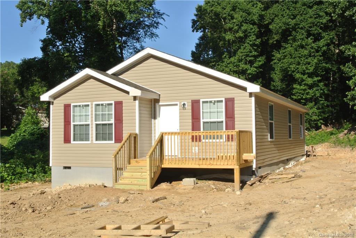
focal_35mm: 42
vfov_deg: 31.9
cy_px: 119
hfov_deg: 46.4
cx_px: 178
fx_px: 416
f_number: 16
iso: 100
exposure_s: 1/60
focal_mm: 15.7
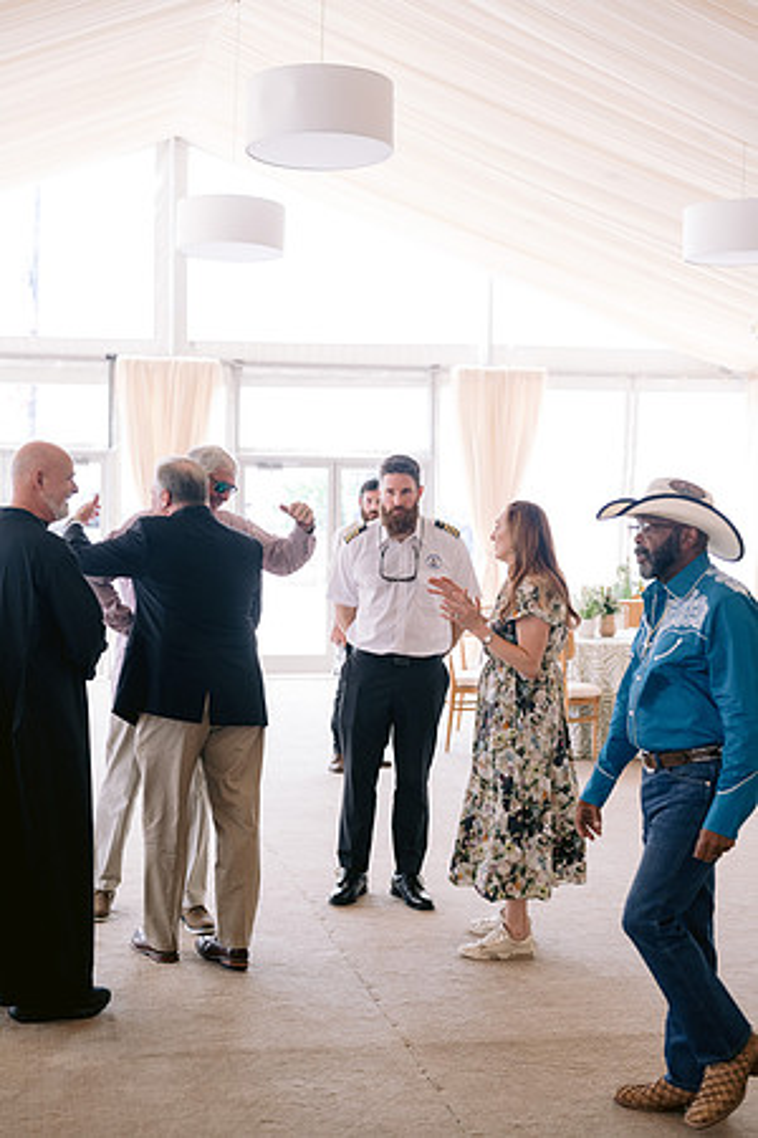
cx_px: 379
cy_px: 569
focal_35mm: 50
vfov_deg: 39.6
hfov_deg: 27.0
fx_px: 1579
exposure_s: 1/640
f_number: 2.8
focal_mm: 50
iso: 800
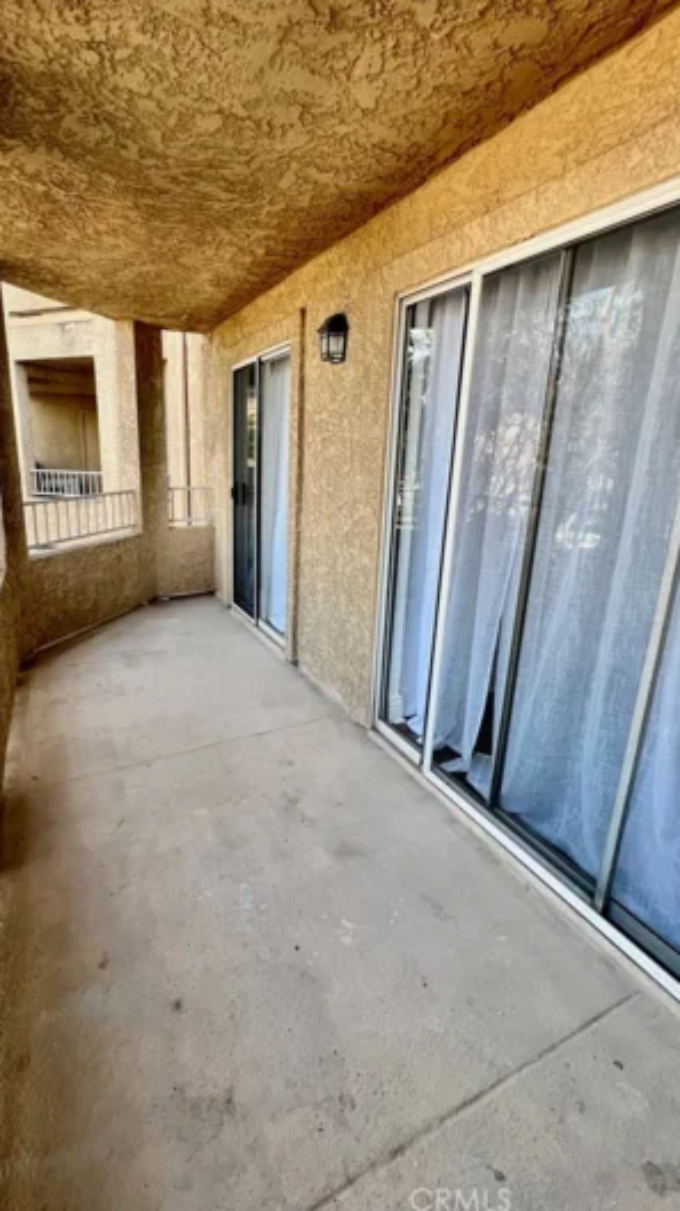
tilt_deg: -13.0
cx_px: 254
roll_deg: +0.5
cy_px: 577
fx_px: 482
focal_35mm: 15
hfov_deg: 69.3
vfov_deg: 102.9
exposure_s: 1/99
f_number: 1.8
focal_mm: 1.57
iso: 40
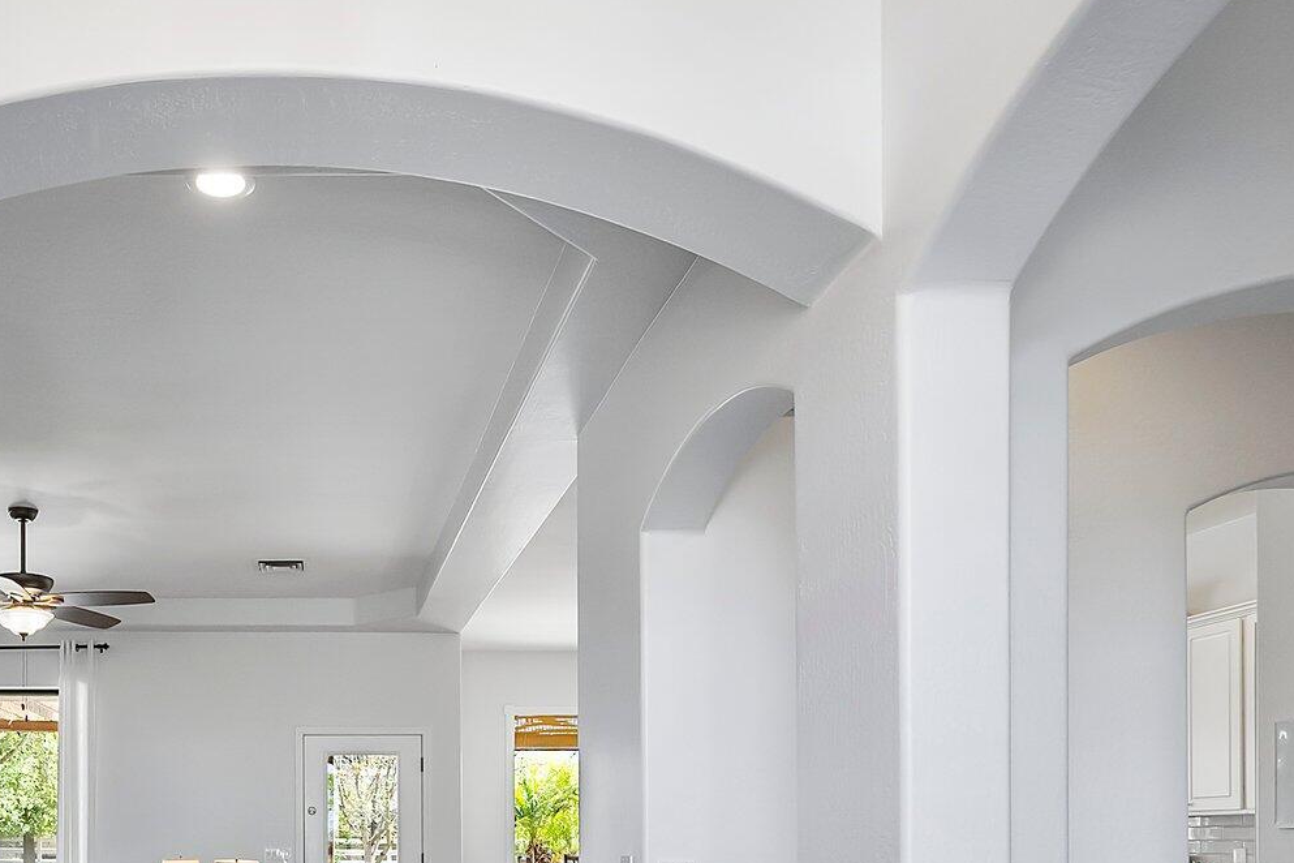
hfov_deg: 54.1
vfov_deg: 36.5
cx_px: 297
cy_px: 834
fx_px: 1186
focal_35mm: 33
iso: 2500
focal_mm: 16
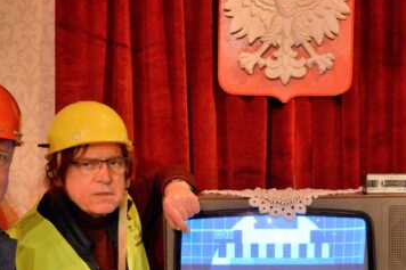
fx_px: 665
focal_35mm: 59
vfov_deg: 23.0
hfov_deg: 33.9
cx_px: 232
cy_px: 148
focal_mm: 35
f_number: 8
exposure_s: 1/80
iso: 3200
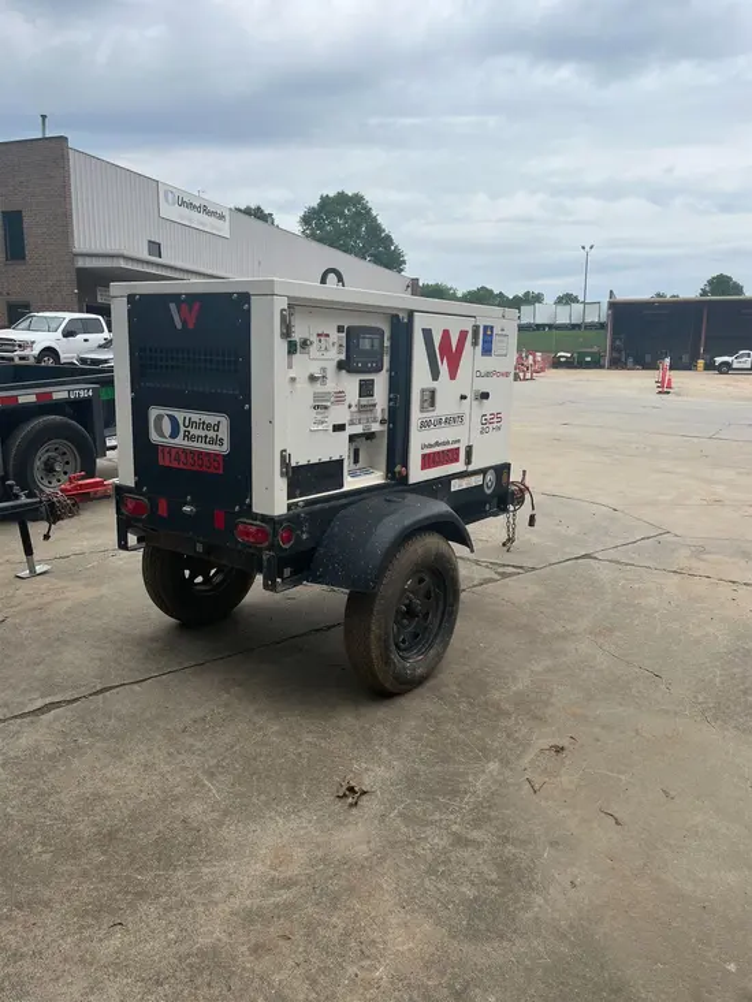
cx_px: 376
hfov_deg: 53.1
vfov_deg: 67.3
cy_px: 501
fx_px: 753
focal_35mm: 26
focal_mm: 5.1
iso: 50
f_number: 1.6
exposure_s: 1/2688
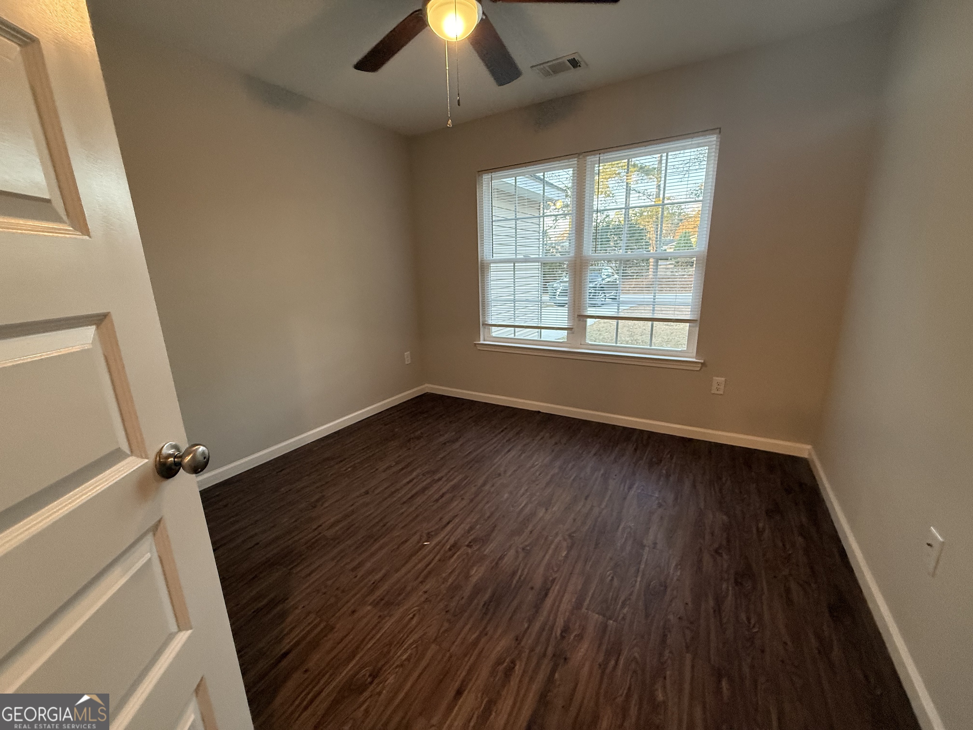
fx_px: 394
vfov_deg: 85.7
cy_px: 365
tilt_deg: -14.3
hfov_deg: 102.1
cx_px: 486
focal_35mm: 14
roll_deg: +2.1
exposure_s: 1/120
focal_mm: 2.22
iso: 400
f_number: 2.2
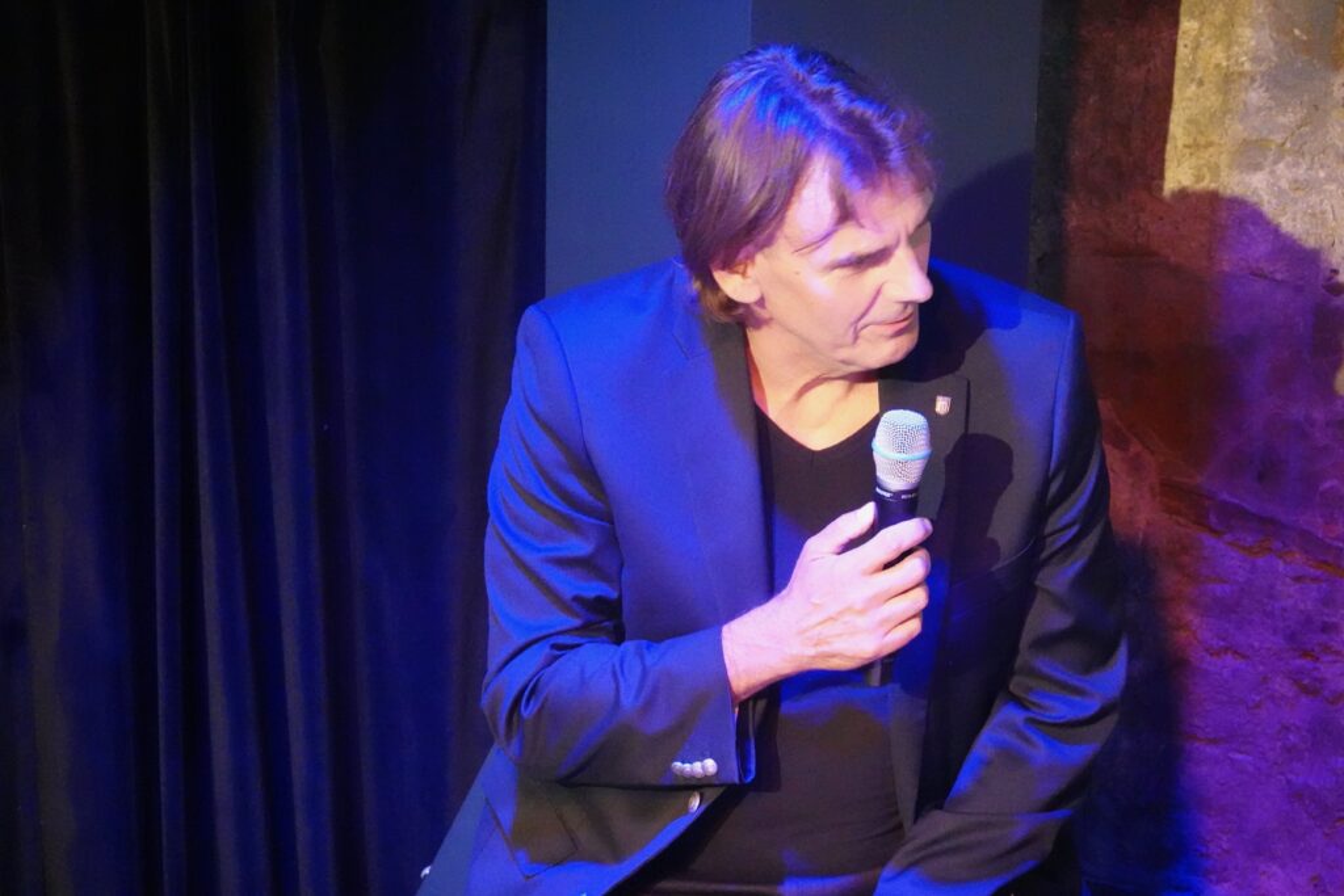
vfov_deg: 11.2
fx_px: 4555
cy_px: 448
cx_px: 672
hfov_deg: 16.8
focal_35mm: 122
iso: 6400
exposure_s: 1/30
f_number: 4.5
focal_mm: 44.38
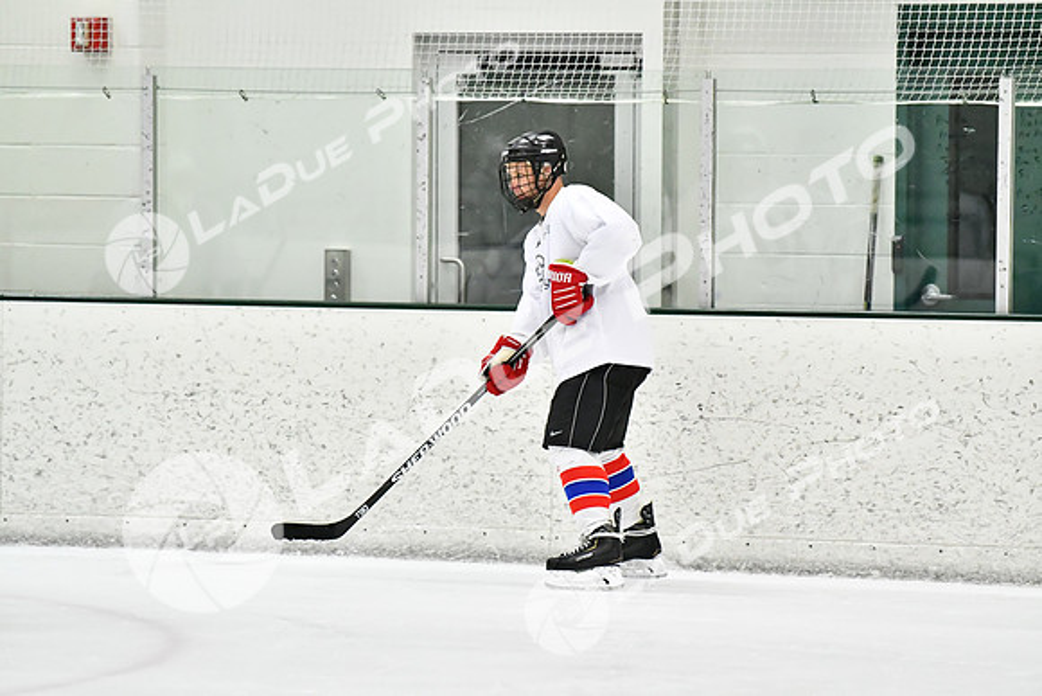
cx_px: 521
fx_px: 7599
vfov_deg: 5.2
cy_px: 348
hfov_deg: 7.8
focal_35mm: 262
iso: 6400
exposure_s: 1/1600
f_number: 2.8
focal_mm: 175
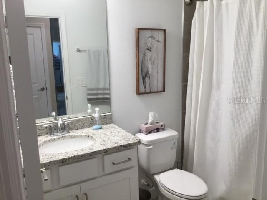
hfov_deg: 58.4
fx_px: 239
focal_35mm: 31
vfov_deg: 45.4
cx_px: 134
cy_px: 100
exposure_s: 1/30
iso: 40
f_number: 2.4
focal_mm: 3.3
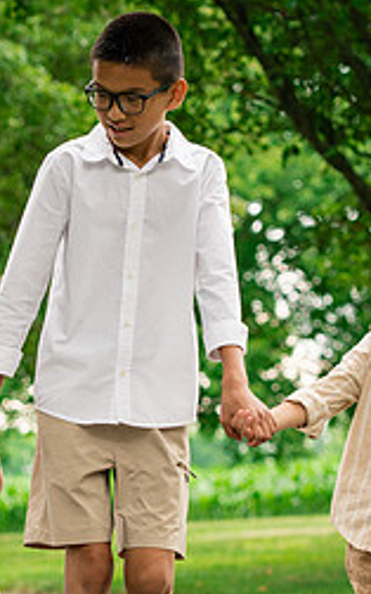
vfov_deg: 10.5
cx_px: 50
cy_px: 399
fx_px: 3234
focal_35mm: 200
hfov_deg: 6.6
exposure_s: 1/500
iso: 500
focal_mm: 85
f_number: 3.5
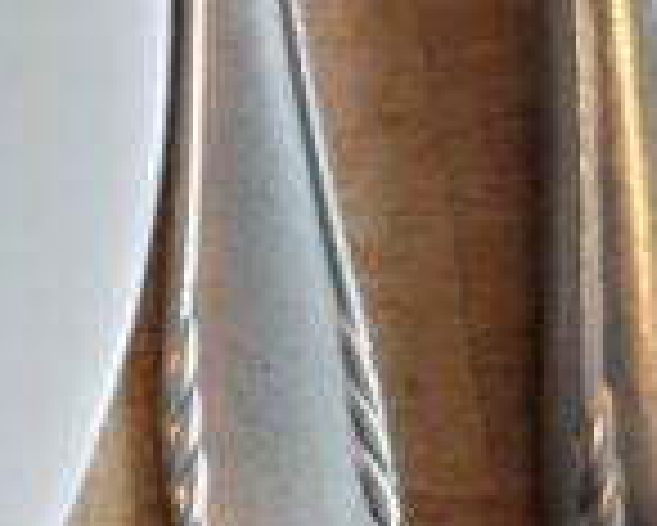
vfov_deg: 8.7
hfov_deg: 9.3
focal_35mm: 171
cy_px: -360
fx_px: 3327
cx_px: -1202
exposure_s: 1/100
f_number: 1.8
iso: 160
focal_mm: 5.23
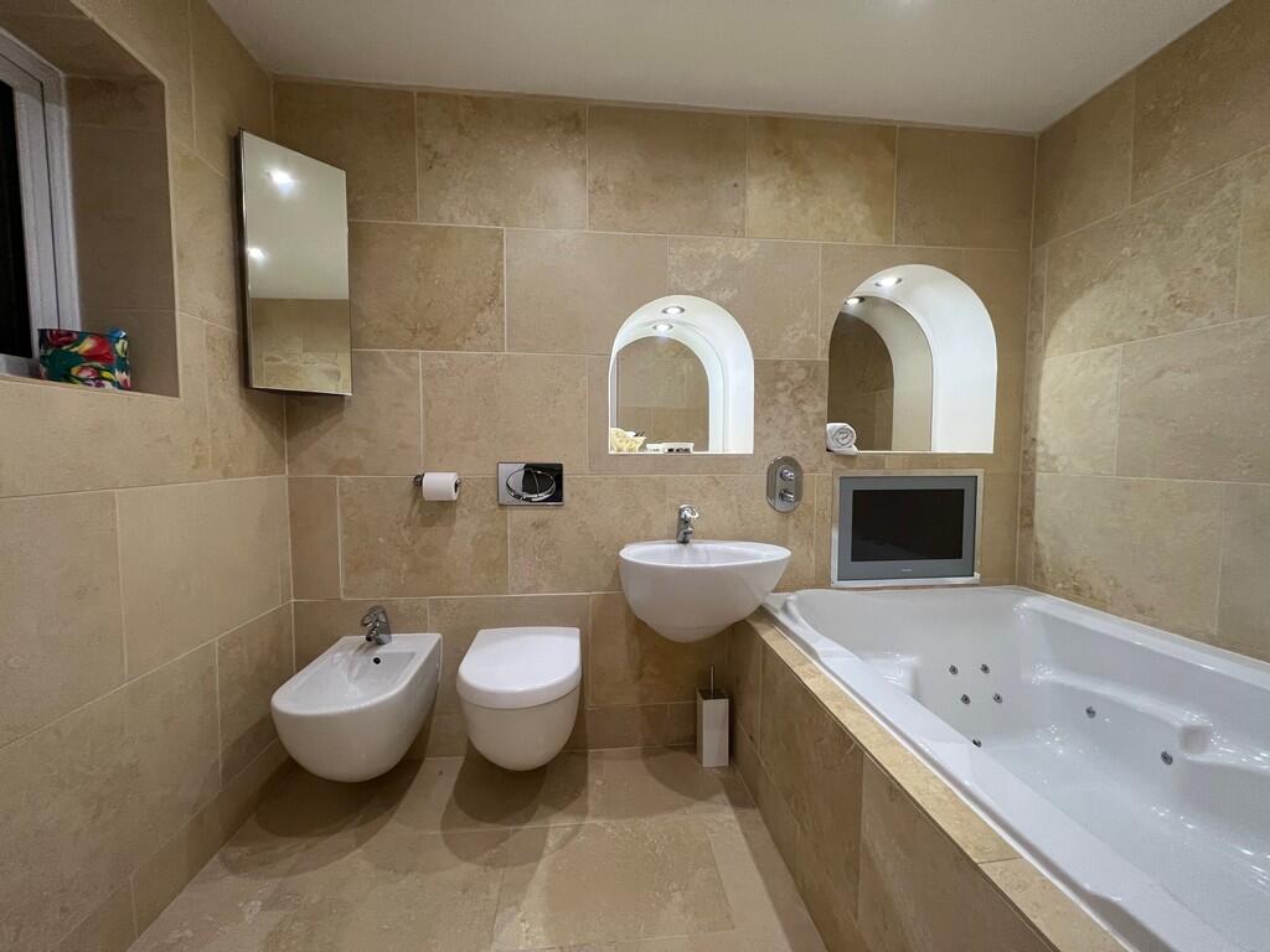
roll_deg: +0.2
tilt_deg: -2.9
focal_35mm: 13
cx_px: 635
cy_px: 476
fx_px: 477
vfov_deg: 89.9
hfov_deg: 106.2
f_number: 1.8
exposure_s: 1/64
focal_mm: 1.57
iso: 250
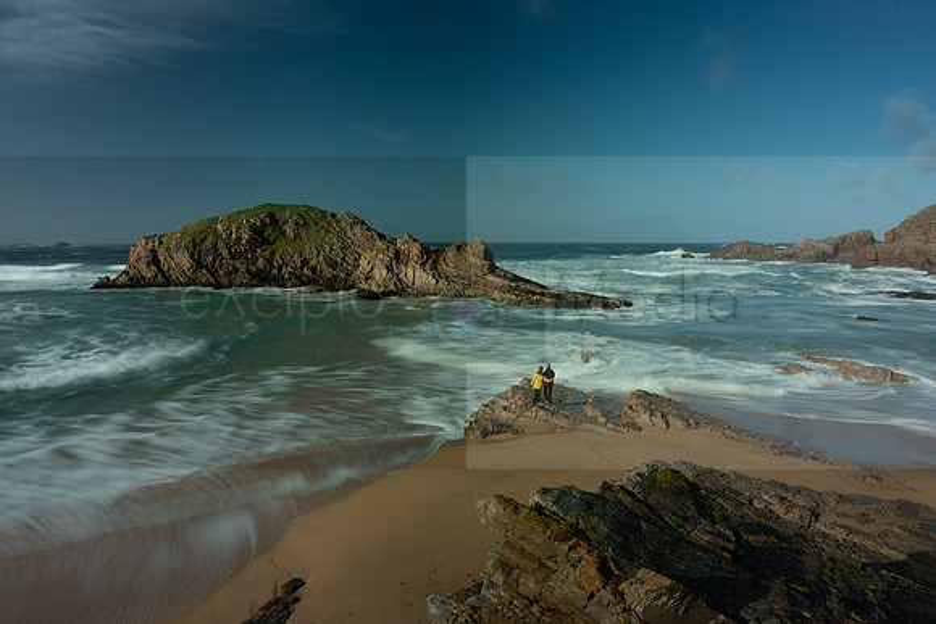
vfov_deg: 61.7
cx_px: 471
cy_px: 314
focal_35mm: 20
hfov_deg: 83.6
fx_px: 523
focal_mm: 20
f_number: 7.1
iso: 320
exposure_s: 1
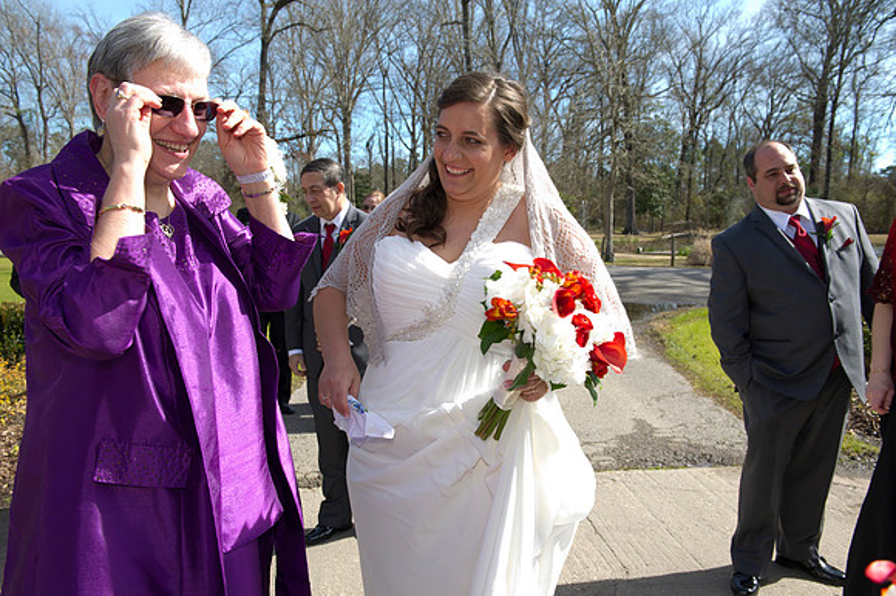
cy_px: 298
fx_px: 796
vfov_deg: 41.1
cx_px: 448
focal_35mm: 32
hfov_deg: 58.7
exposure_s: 1/100
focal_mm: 32
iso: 100
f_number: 10
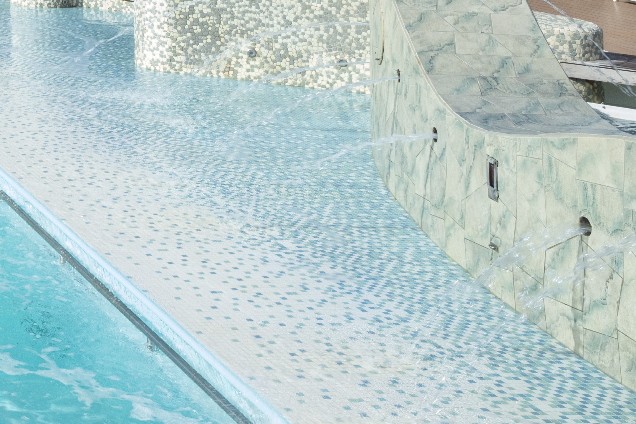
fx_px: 1272
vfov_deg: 16.9
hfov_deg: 21.5
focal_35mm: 72
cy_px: -237
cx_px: -413
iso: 400
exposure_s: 1/160
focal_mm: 18
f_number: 11
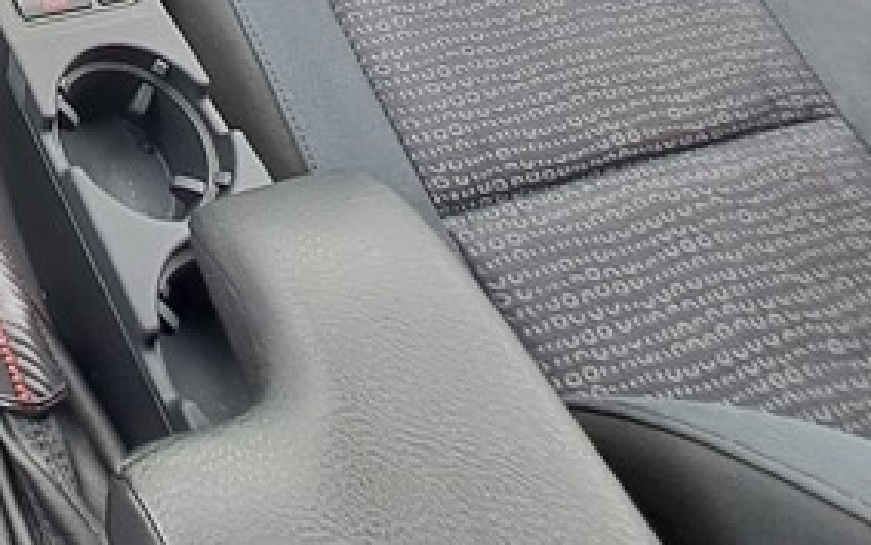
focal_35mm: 39
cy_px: -366
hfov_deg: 34.7
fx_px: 926
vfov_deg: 23.0
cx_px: -271
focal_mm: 1.42
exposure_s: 1/100
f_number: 2.2
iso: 40
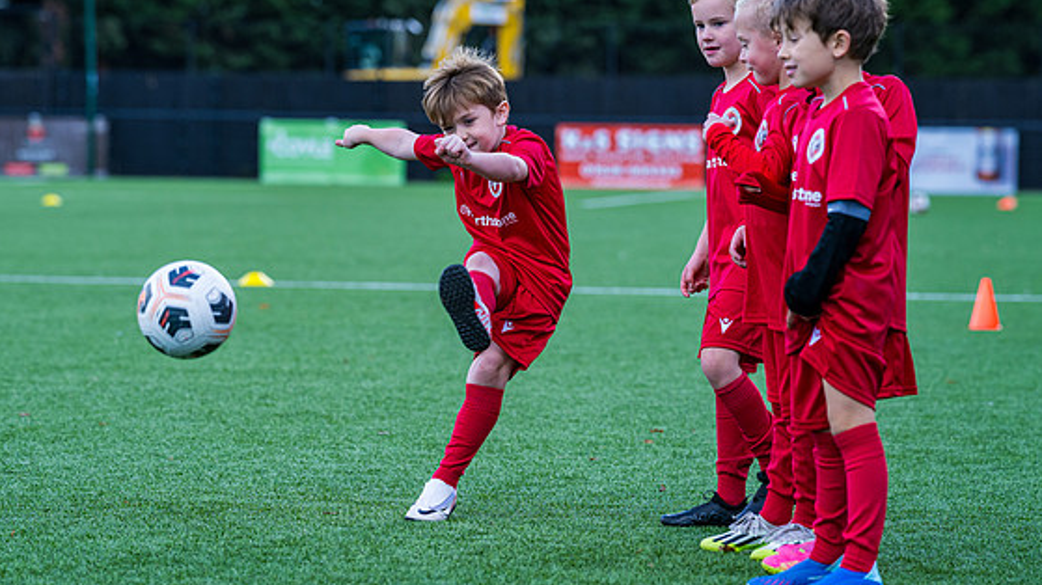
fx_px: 4944
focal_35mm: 179
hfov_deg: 12.0
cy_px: 302
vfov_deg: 6.8
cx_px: 441
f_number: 4
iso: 400
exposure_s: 1/800
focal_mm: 135
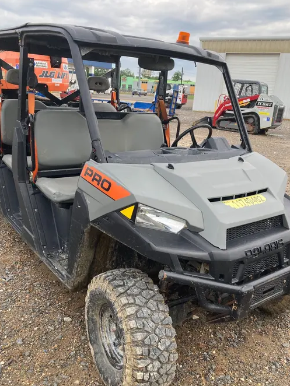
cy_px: 200
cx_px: 131
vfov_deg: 58.3
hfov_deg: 45.4
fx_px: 346
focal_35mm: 31
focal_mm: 3.99
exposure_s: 1/344
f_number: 1.8
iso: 20
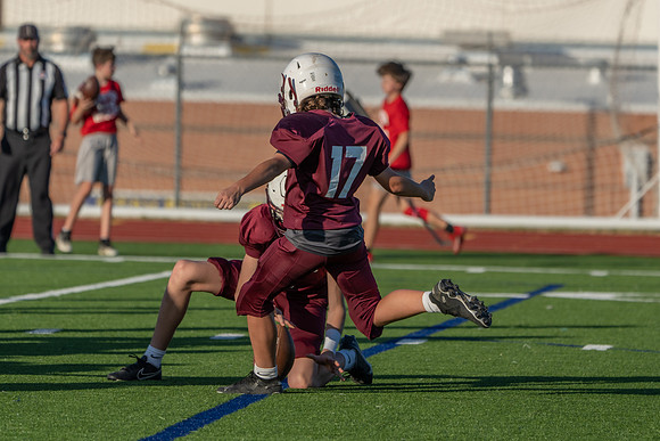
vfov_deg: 3.7
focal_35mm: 375
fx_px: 6868
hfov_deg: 5.5
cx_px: 336
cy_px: 207
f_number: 5.6
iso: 125
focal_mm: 274
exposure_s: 1/1000
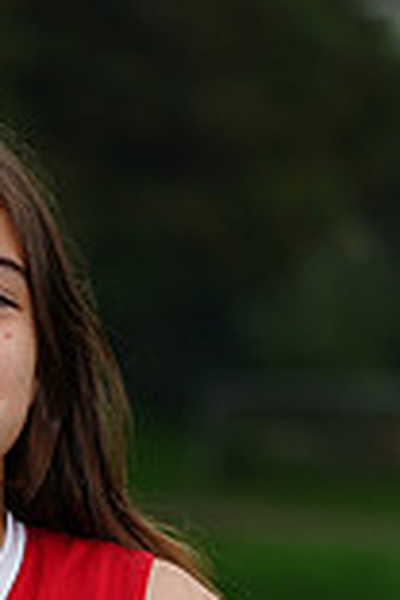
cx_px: -115
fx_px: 9783
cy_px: 923
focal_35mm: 587
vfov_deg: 3.5
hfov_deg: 2.3
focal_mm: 158
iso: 200
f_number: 5
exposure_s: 1/250
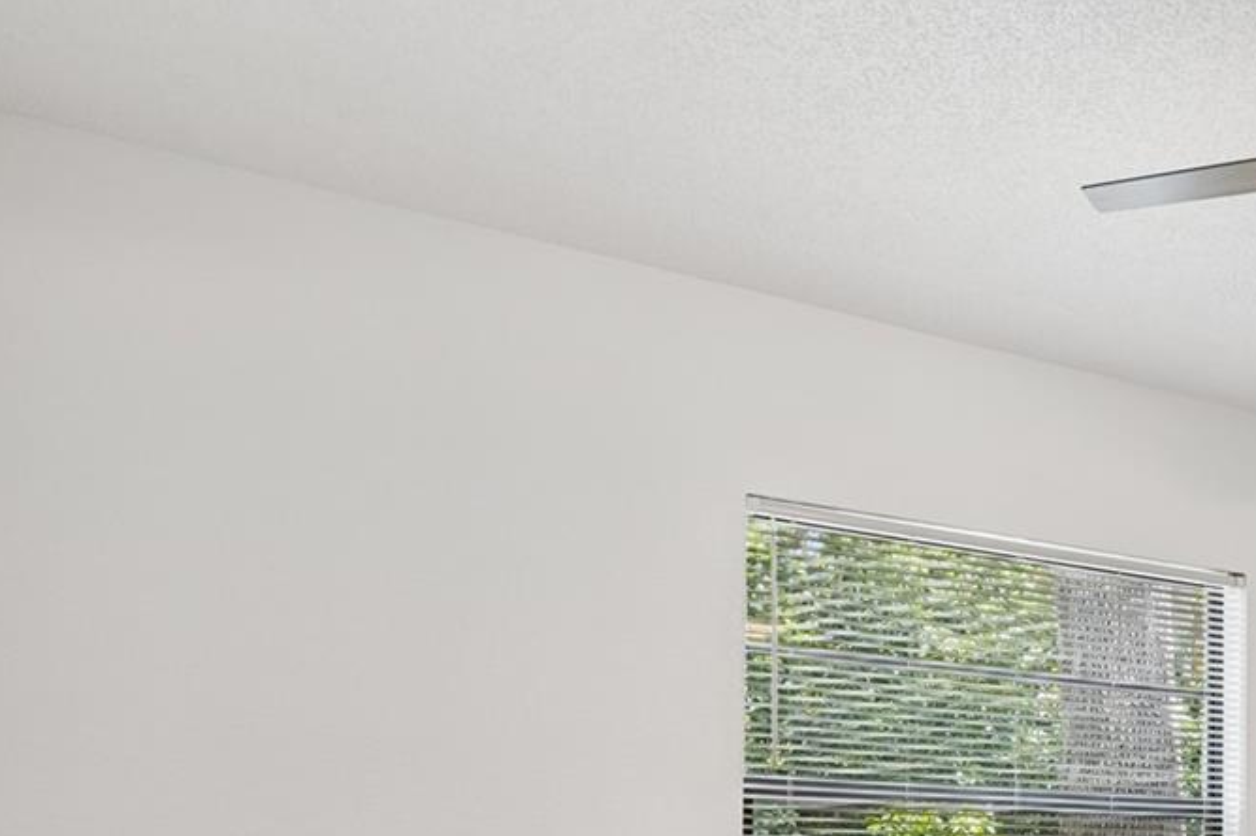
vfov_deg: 33.5
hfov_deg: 47.7
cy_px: 851
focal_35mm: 36
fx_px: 1255
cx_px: 1134
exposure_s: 1/13
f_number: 4.5
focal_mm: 10
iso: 100
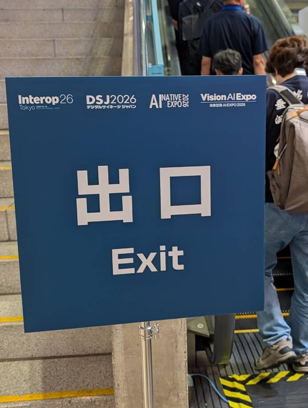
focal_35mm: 42
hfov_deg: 34.3
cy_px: 176
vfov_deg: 44.6
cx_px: 186
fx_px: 497
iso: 599
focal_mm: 6.9
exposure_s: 1/100
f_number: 1.68
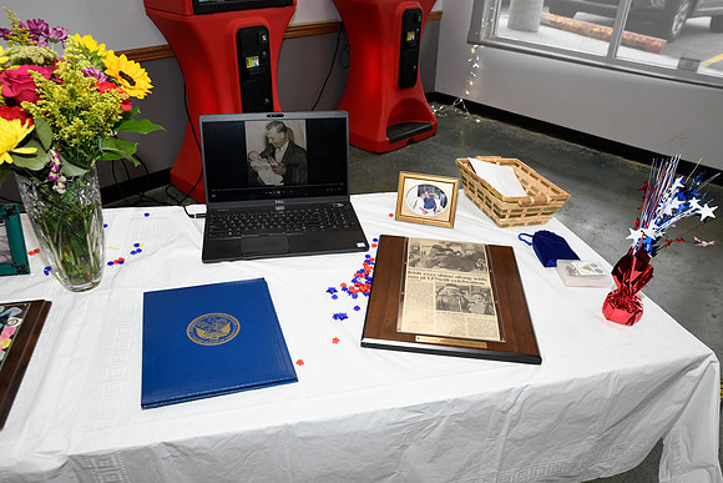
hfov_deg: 69.4
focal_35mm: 26
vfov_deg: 49.6
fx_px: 522
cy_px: 242
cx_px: 362
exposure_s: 1/100
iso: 1600
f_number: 8
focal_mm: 26
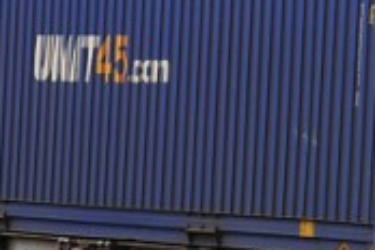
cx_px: 1015
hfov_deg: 3.7
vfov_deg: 2.5
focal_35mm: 550
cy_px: 227
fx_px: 5729
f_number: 4.5
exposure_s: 1/1000
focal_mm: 45
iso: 200
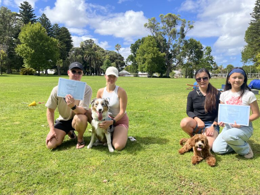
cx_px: 130
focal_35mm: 26
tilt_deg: -5.1
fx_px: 195
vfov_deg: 53.1
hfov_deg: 67.3
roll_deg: -0.3
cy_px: 98
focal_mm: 5.1
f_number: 1.6
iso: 50
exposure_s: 1/3049
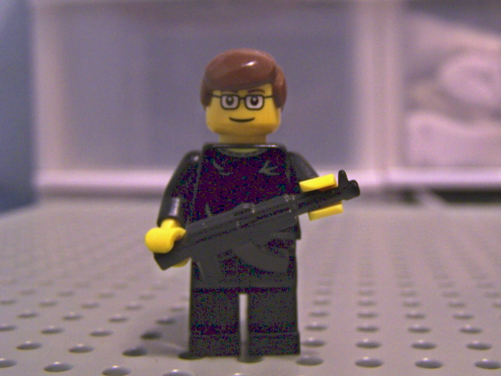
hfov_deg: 49.0
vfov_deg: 37.7
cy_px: 188
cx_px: 250
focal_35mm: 38
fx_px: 550
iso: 140
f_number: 2.8
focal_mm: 6.3
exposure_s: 1/8
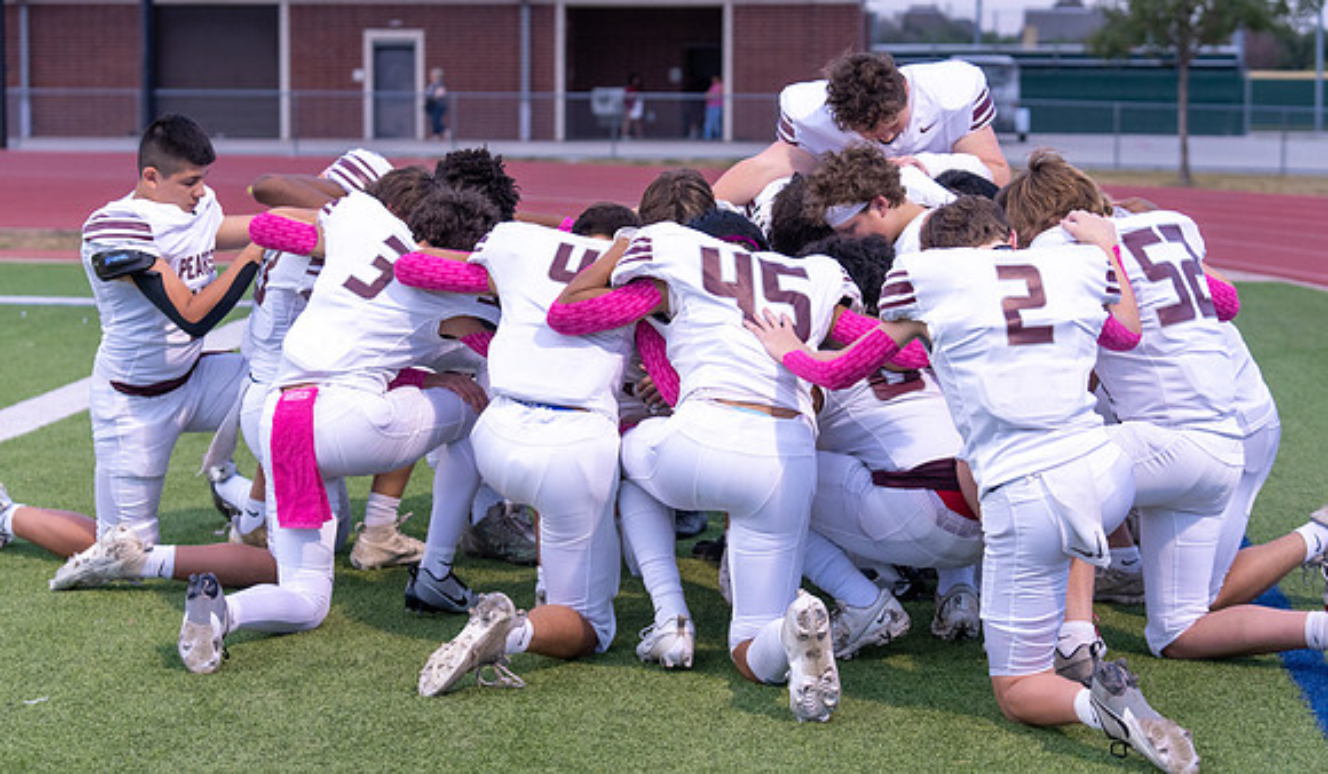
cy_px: 377
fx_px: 2883
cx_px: 675
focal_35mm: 81
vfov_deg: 15.3
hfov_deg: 25.9
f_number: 3.5
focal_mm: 70
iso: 1000
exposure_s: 1/320
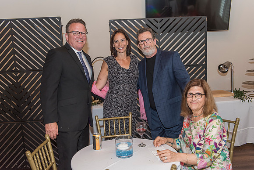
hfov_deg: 54.4
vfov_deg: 37.9
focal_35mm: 35
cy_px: 85
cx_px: 127
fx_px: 247
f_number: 4
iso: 1000
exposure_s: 1/100
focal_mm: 35
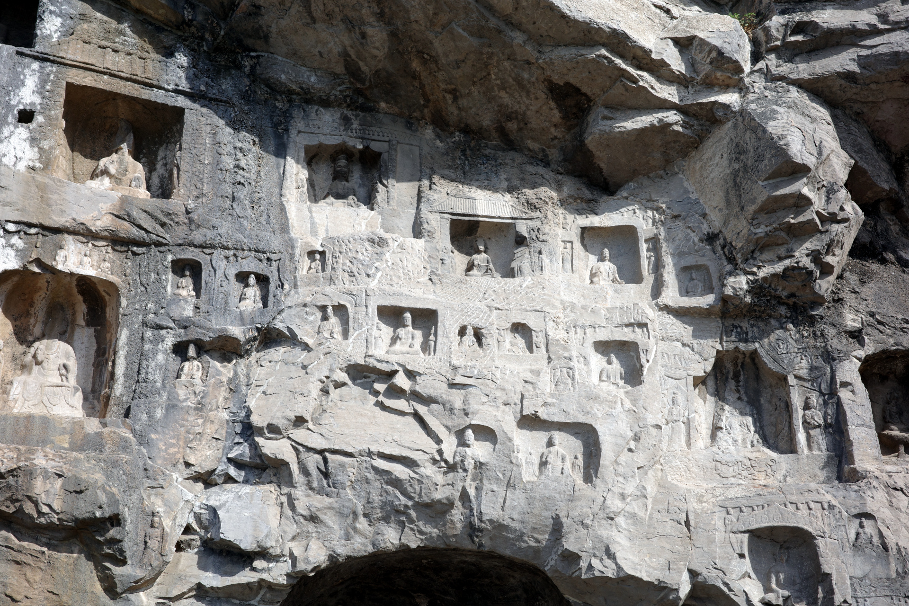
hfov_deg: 48.5
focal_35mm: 40
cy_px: 303
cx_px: 454
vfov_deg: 33.4
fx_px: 1010
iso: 100
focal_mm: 26
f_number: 5.6
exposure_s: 1/400
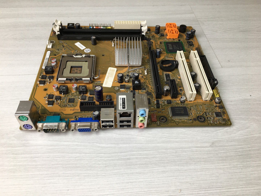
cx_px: 130
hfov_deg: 61.7
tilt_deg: -49.6
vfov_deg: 48.2
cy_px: 98
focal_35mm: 29
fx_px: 219
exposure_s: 1/50
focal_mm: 4.15
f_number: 2.2
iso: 25
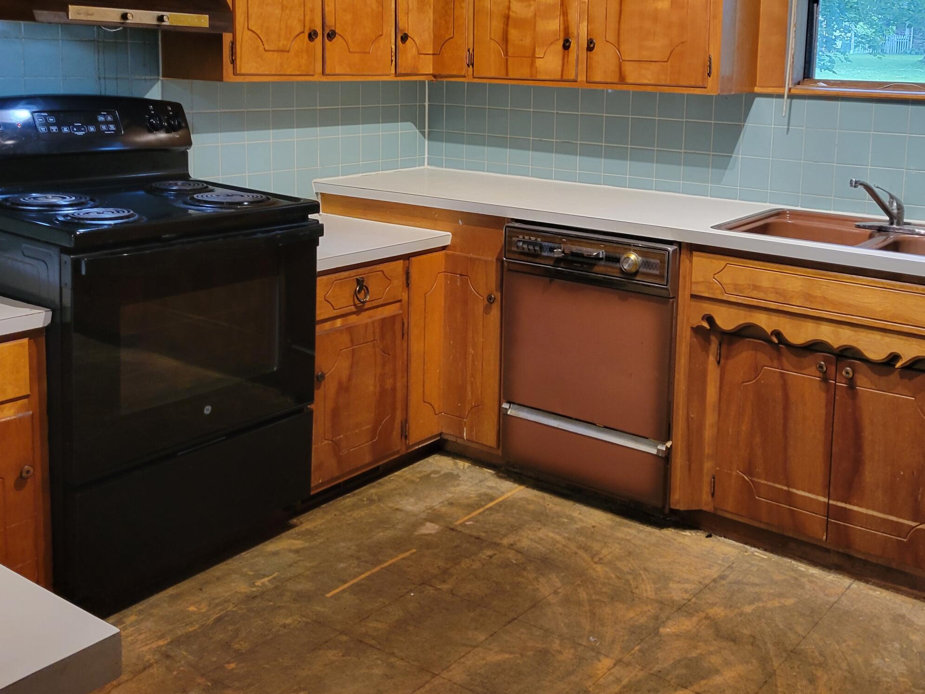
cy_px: 217
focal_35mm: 39
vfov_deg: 36.3
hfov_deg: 47.7
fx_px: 1042
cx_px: 540
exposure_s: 1/40
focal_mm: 5.4
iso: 250
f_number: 1.8
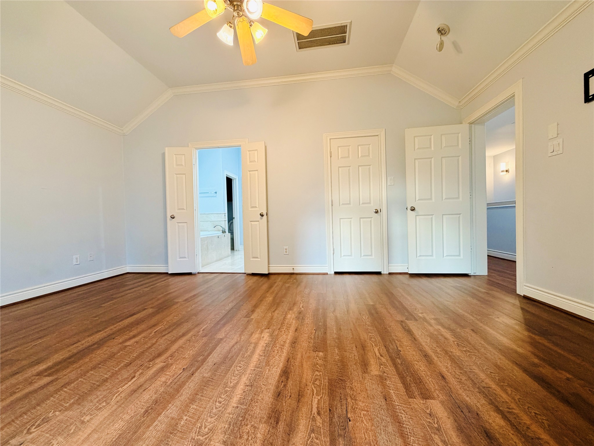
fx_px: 240
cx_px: 297
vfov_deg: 85.7
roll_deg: +2.0
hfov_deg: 102.1
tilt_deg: -1.4
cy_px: 223
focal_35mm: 14
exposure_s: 1/60
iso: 200
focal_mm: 2.22
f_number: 2.2
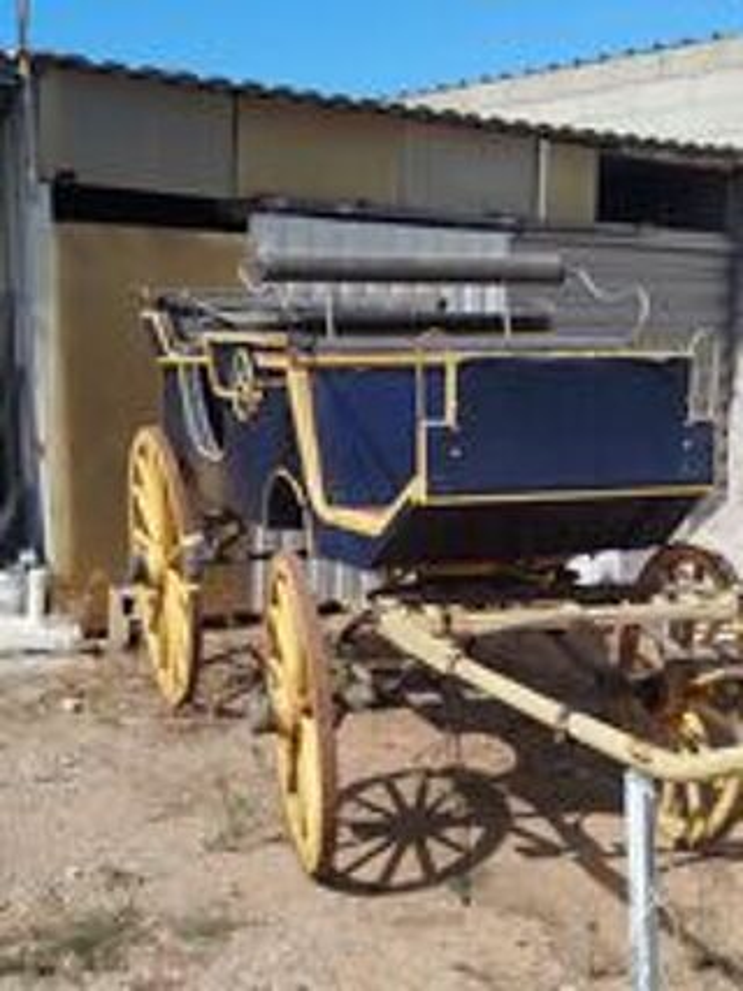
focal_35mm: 48
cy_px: 496
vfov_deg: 39.7
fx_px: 1374
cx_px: 372
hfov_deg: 30.3
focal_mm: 5.31
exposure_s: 1/1197
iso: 50
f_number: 1.7
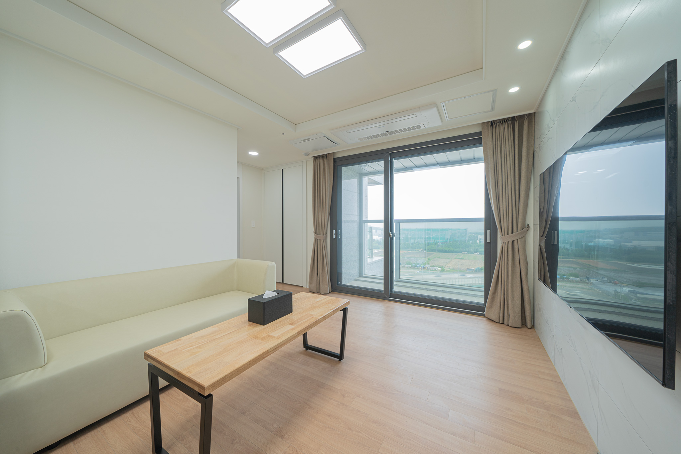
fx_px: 227
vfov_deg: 90.0
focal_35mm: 12
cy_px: 227
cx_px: 340
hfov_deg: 112.6
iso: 100
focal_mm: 12
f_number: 9
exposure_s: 1/8
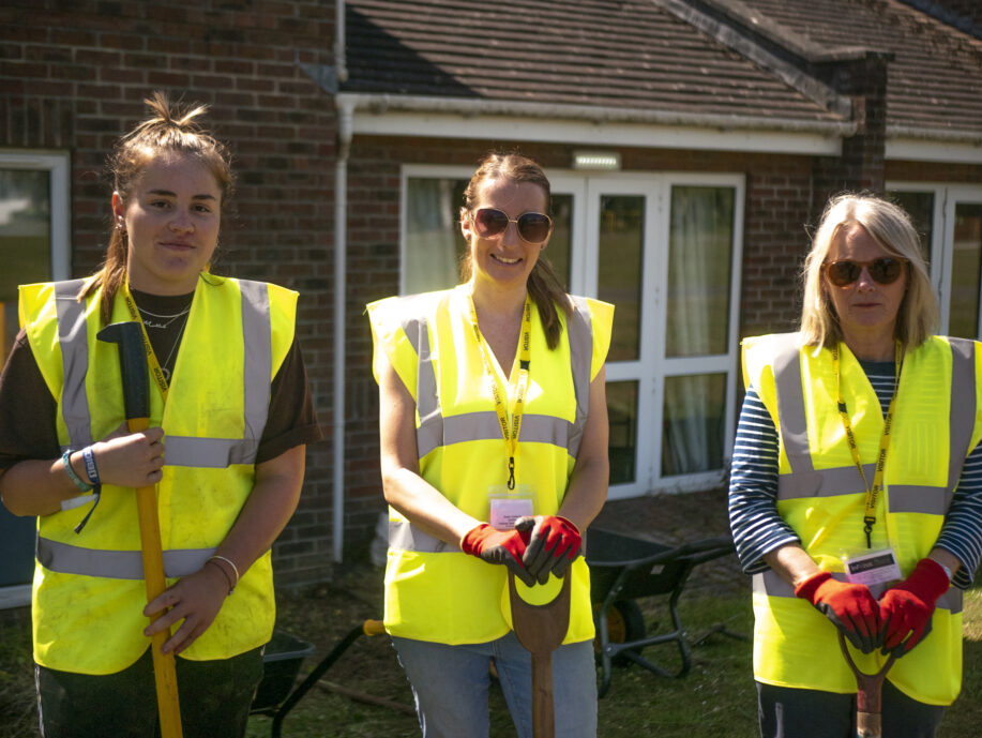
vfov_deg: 29.1
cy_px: 369
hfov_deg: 38.2
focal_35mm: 50
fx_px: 1419
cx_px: 491
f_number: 1.7
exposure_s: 1/16000
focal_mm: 25
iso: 400
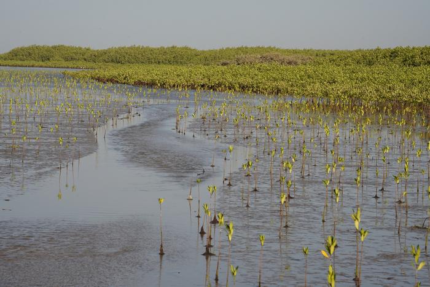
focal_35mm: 127
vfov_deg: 10.8
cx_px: 215
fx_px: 1517
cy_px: 144
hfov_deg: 16.1
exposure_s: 1/160
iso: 200
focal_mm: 127
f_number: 14
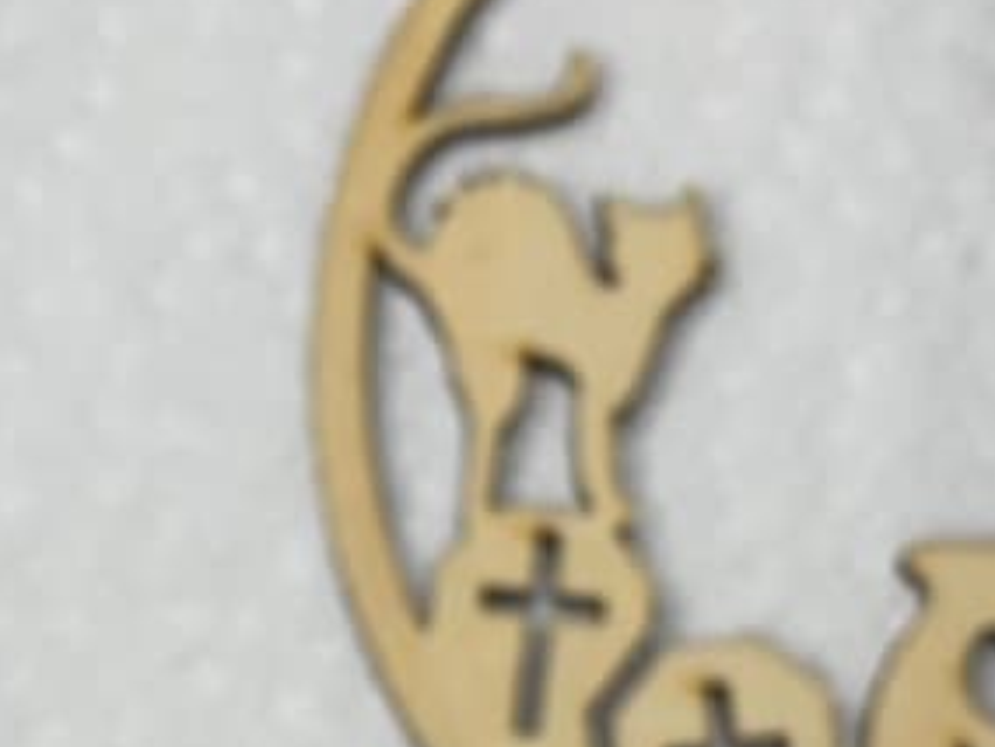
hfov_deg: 20.5
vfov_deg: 14.7
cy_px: 1063
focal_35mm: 95
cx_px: 224
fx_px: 2731
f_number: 1.8
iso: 32
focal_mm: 4.25
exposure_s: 1/126
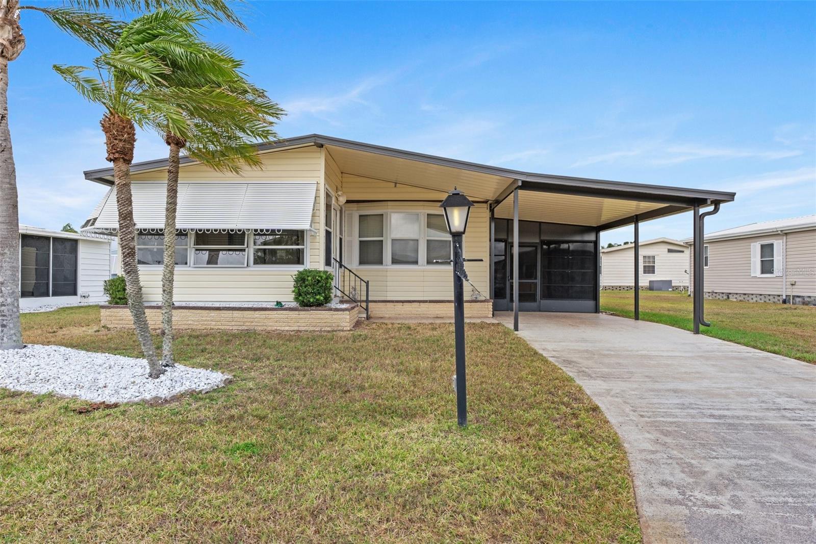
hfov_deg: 77.0
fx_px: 513
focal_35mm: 23
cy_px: 272
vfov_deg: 55.8
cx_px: 408
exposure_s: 1/250
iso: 100
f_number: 8
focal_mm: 15.1
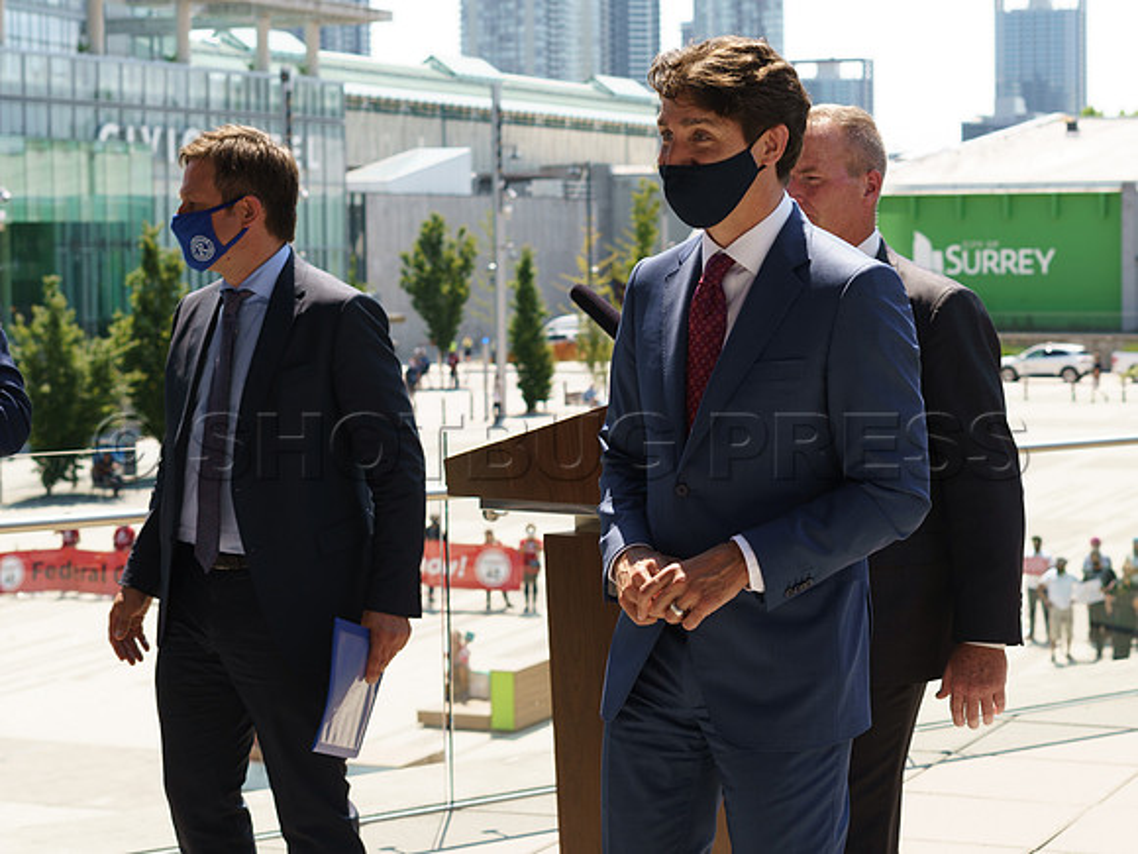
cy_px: 358
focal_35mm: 78
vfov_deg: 19.0
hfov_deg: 25.0
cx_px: 732
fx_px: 2553
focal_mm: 50
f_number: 5
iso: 100
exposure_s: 1/320
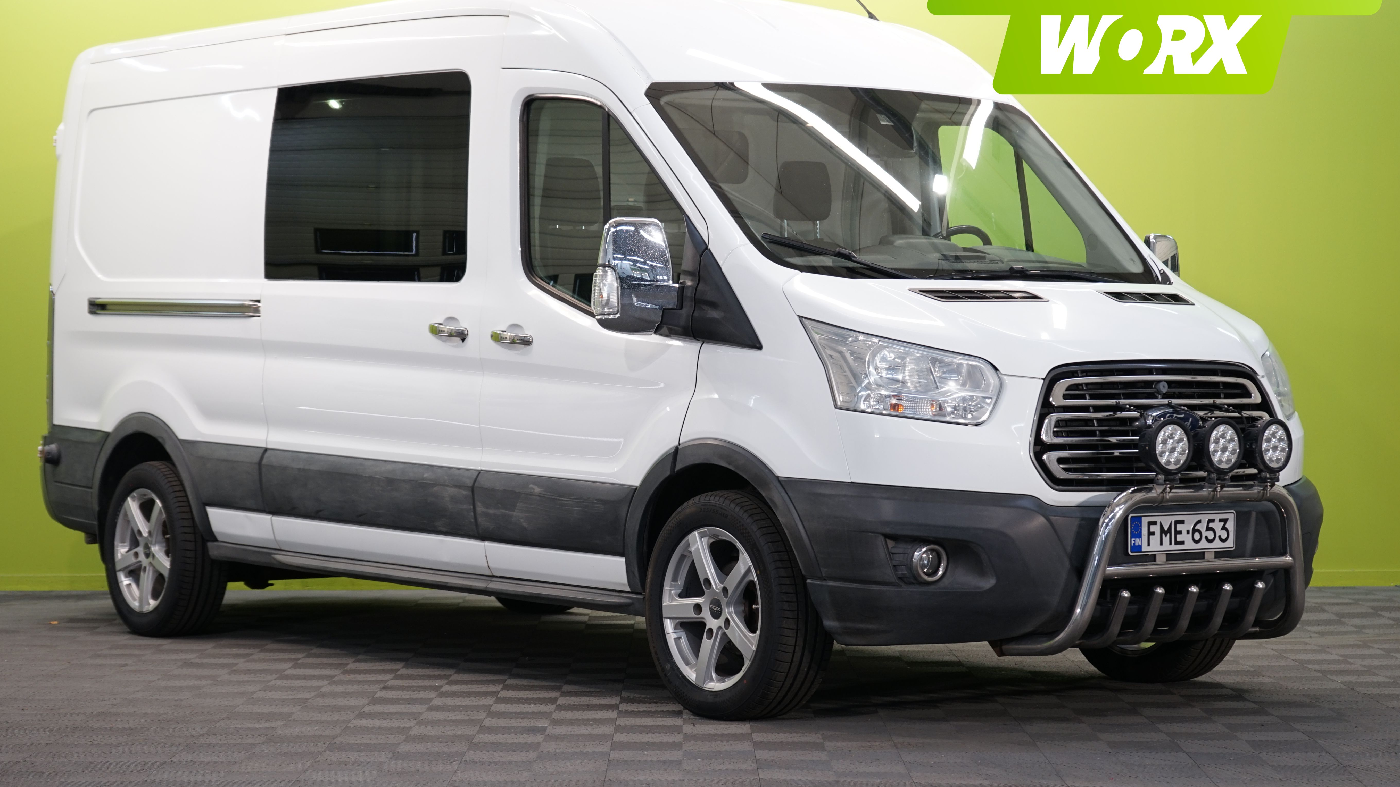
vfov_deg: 14.9
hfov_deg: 26.2
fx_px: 3007
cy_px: 357
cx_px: 703
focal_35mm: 81
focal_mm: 70
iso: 320
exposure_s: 1/25
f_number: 5.6
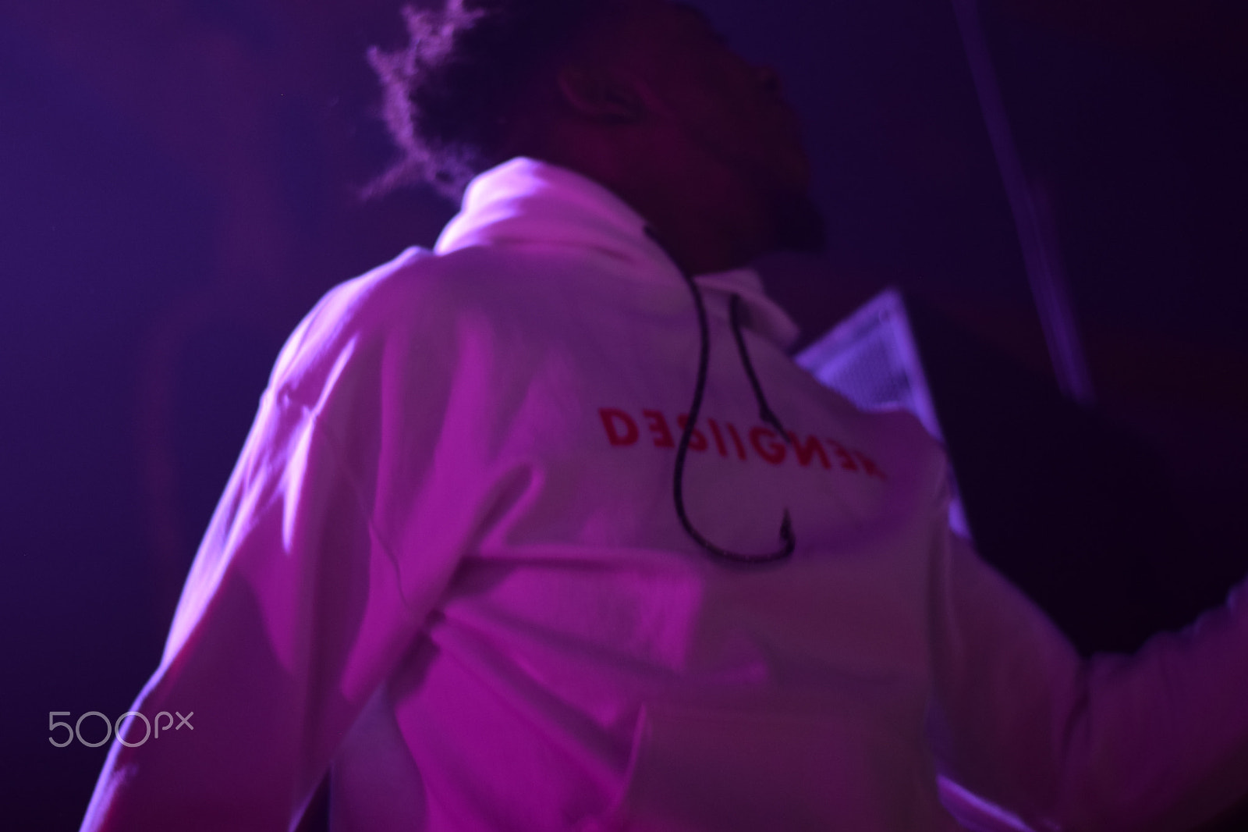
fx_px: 2599
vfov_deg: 18.2
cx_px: 624
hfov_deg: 27.0
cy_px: 416
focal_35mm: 75
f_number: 1.8
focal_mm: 50
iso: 400
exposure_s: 1/125
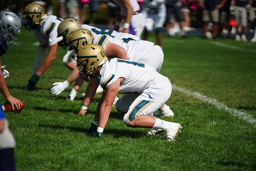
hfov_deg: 6.9
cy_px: 86
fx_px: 2134
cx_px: 128
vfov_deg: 4.6
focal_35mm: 300
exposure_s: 1/8000
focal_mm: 300
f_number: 2.8
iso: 400
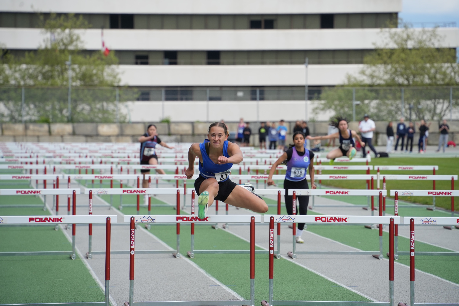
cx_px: 230
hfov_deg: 10.3
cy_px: 153
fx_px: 2550
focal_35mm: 200
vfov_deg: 6.9
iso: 320
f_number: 6.3
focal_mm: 200
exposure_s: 1/800
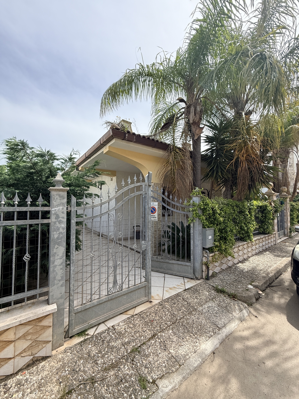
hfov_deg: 85.7
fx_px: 161
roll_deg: -0.8
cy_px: 200
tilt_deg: +4.8
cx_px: 150
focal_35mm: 14
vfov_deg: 102.1
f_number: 2.2
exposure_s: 1/1033
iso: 64
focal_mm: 2.22
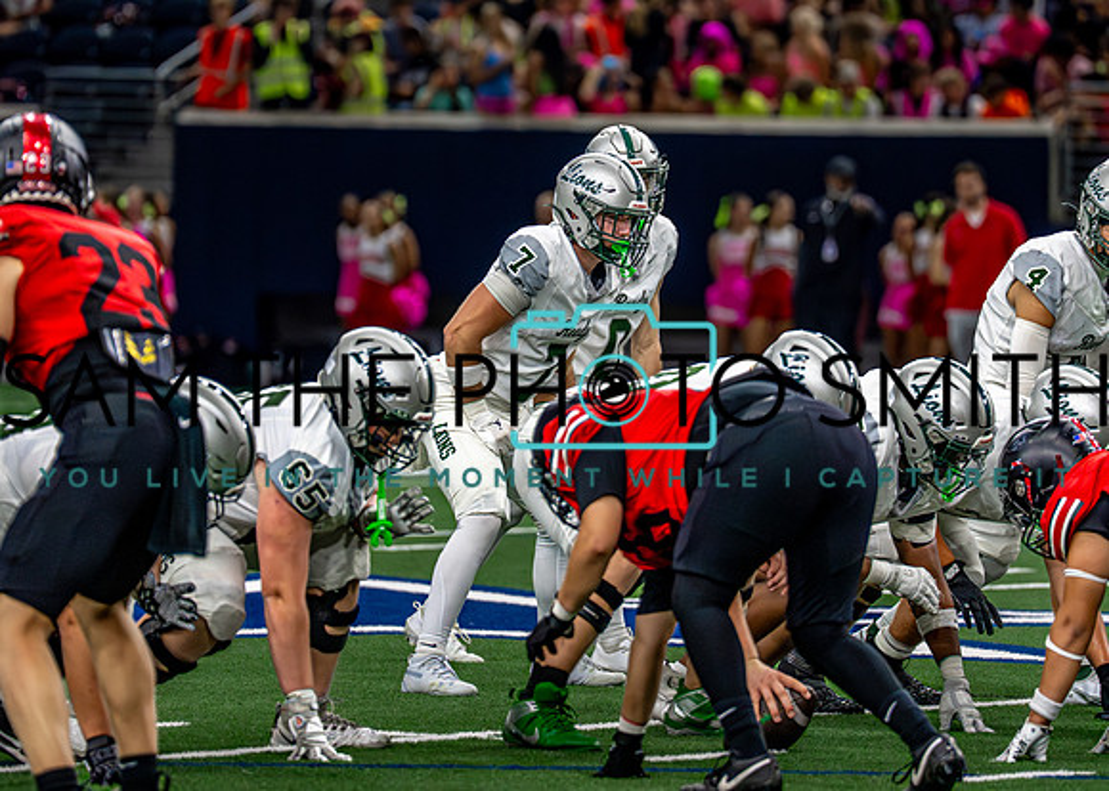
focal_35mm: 314
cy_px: 221
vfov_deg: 4.6
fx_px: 9875
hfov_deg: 6.4
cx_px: 578
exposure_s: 1/2000
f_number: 2.8
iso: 4000
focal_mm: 200
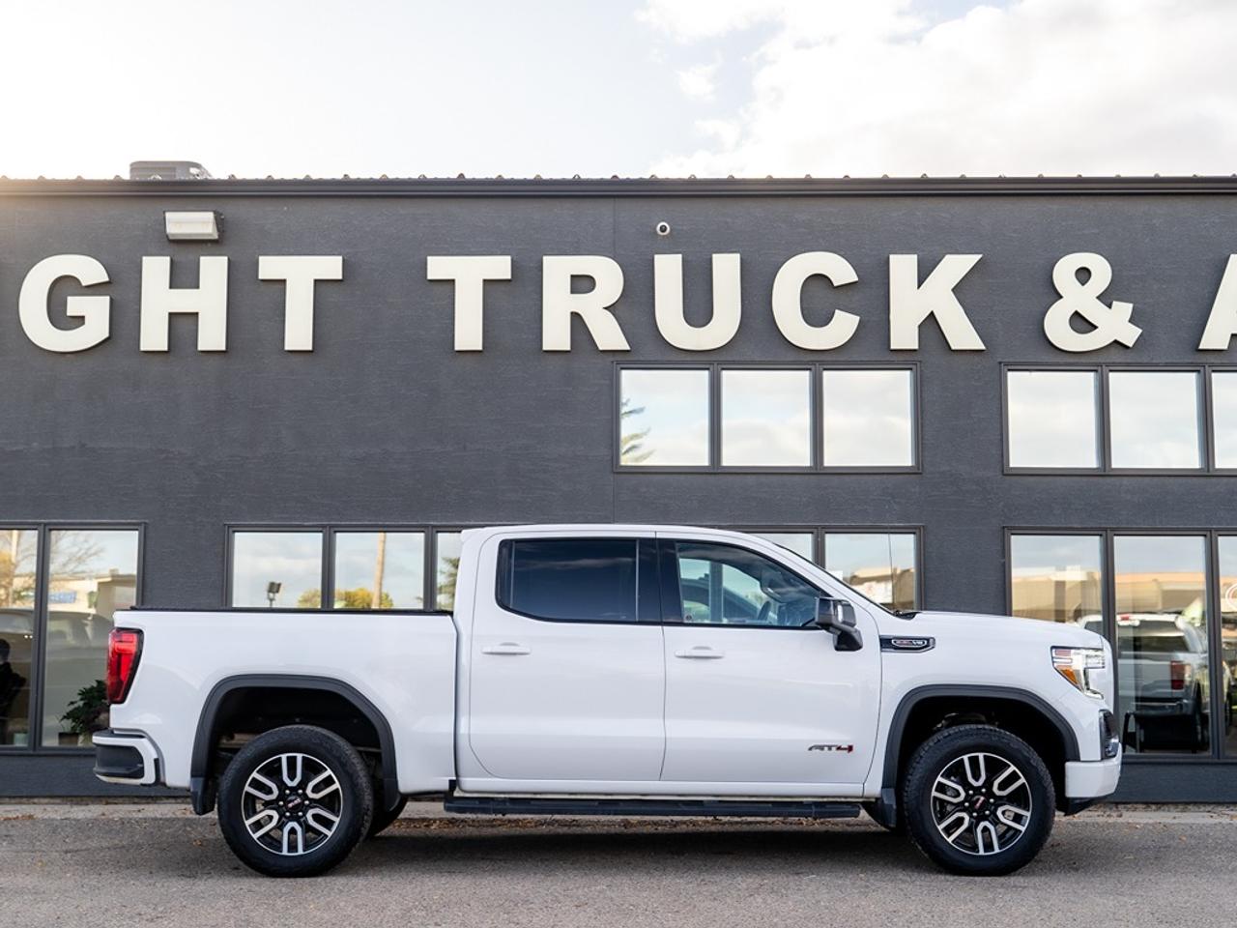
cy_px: 478
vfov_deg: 33.2
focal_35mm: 44
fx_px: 1557
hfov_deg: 43.3
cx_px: 618
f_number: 4
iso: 100
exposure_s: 1/160
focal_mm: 36
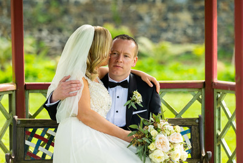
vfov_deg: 10.3
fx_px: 898
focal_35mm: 133
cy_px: 82
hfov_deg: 15.4
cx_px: 122
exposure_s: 1/640
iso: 250
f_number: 2.8
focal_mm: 130
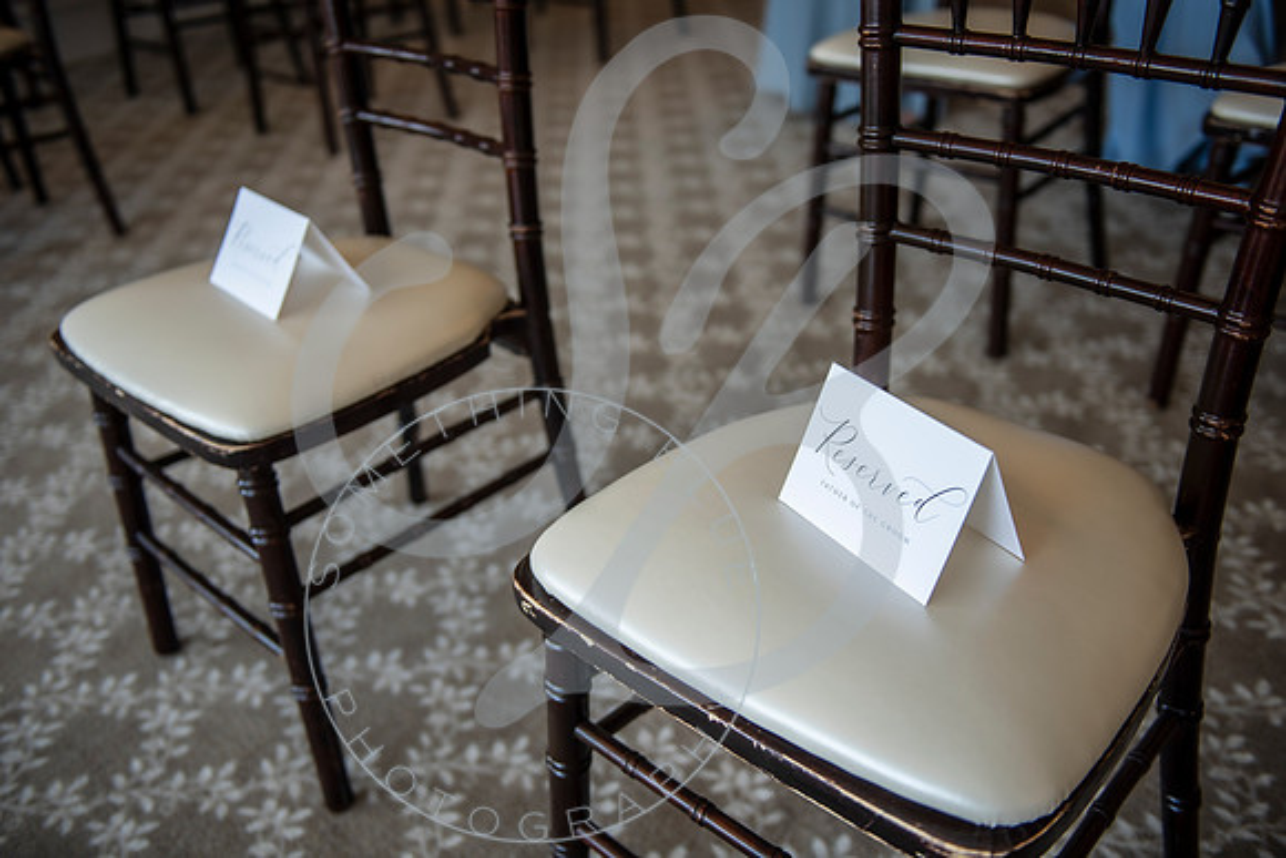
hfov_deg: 55.8
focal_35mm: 34
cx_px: 643
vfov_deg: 38.9
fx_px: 1215
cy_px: 429
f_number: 2.8
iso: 100
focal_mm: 34
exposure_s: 1/160
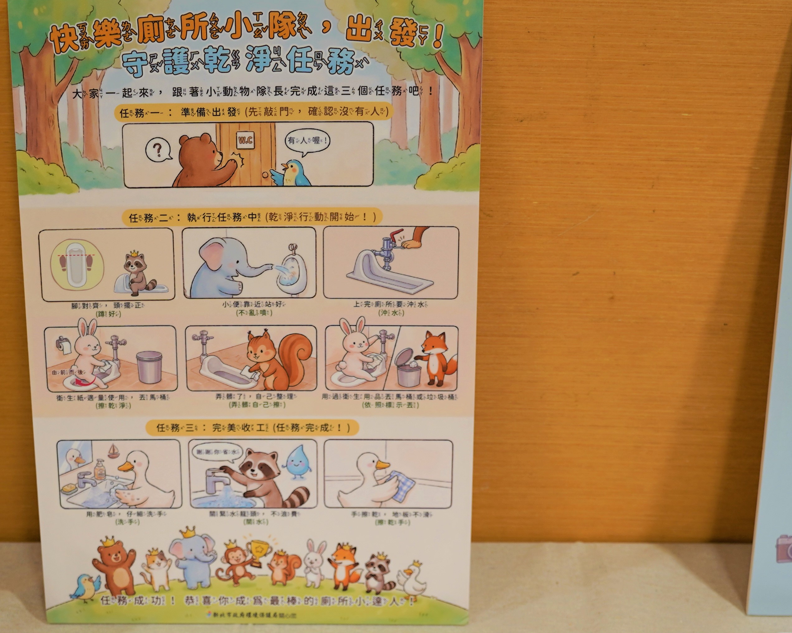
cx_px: 336
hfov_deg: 30.4
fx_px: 1453
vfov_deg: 23.6
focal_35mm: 62
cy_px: 620
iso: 160
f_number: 3.5
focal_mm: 28
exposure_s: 1/50
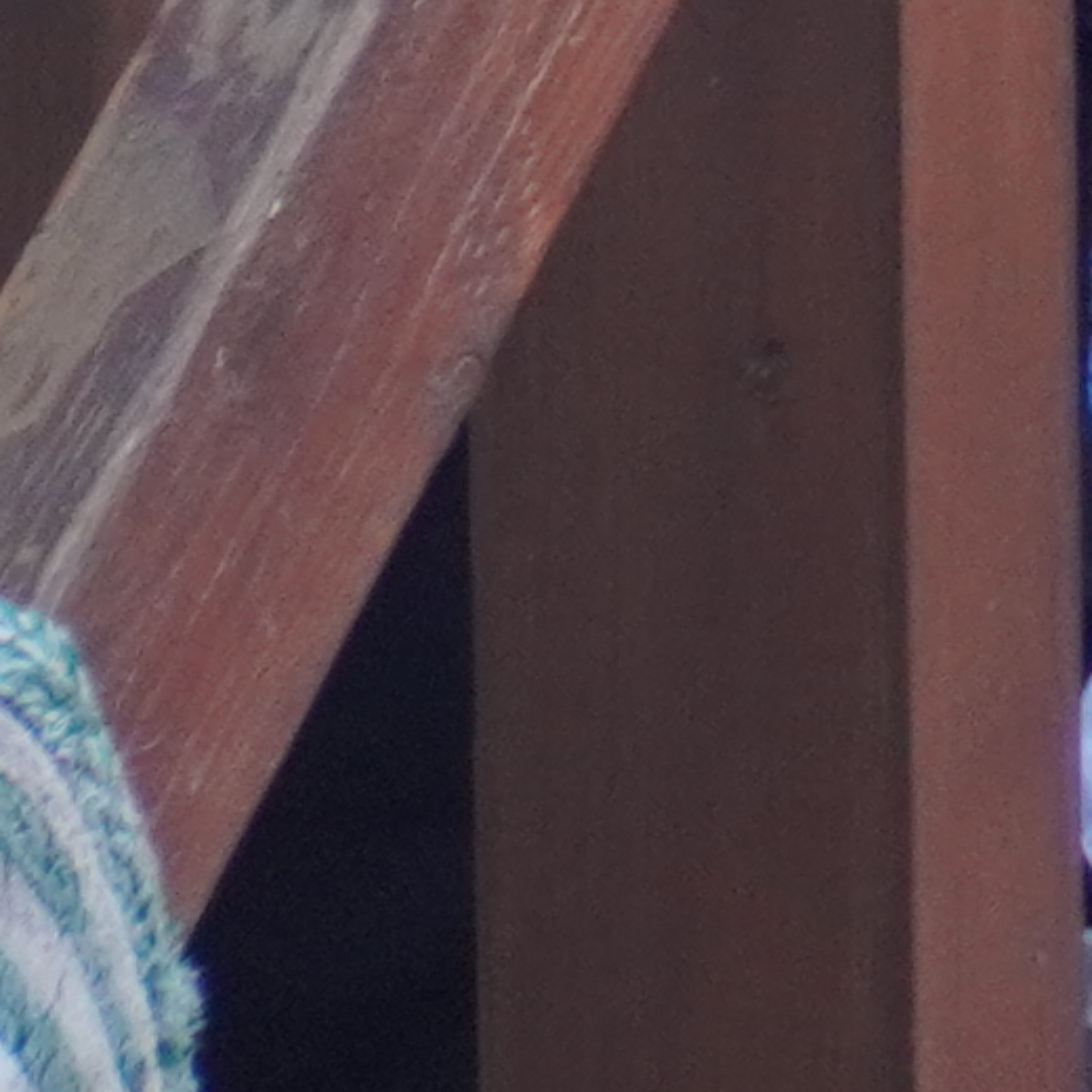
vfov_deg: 3.7
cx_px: 6226
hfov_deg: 3.4
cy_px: -2463
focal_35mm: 456
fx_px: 16271
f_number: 5
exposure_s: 1/160
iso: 640
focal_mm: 31
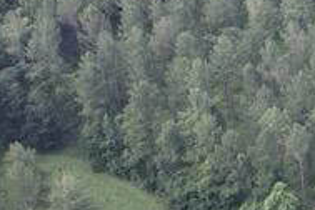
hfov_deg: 13.1
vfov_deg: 8.6
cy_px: 446
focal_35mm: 149
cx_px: 450
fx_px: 1304
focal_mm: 8.4
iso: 100
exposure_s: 1/180
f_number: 2.8
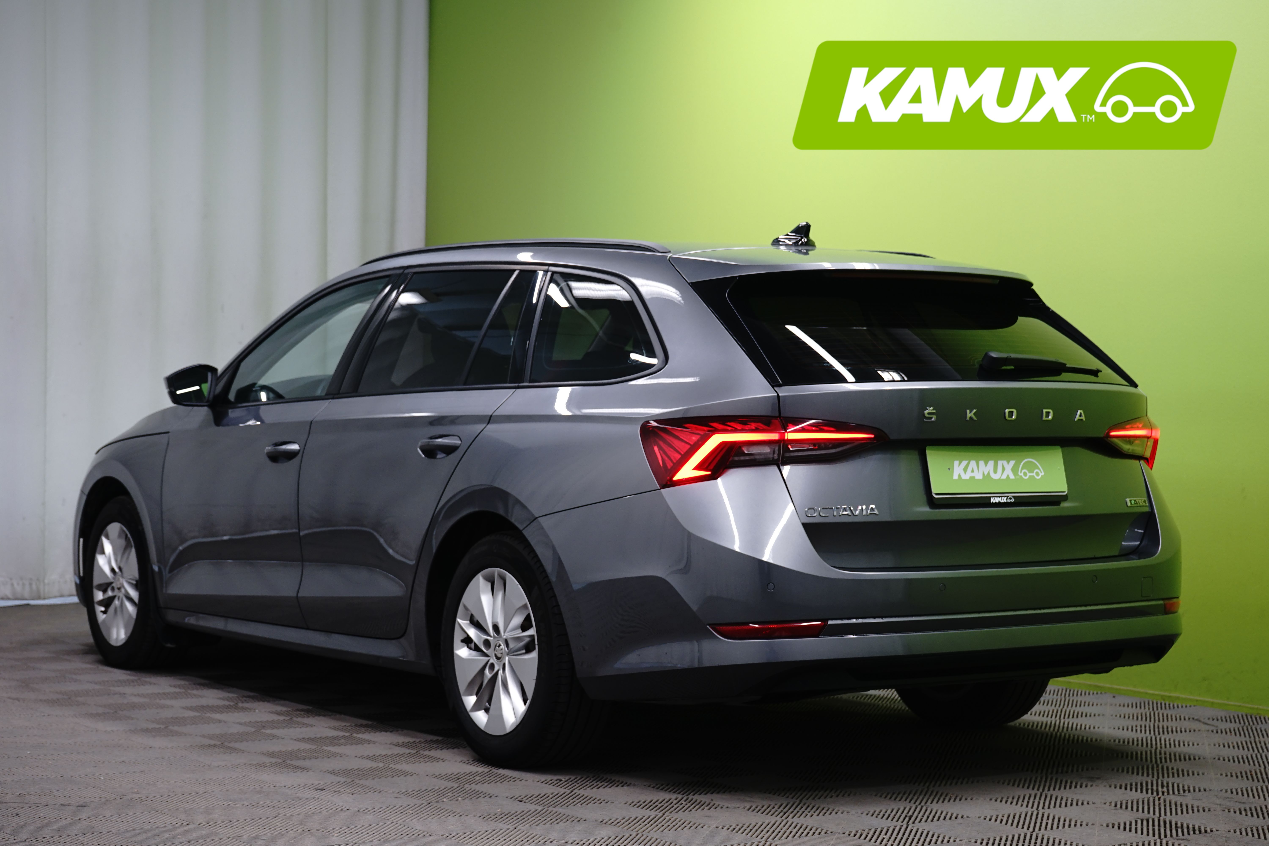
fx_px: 2362
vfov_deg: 20.3
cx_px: 634
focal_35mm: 67
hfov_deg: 30.1
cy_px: 423
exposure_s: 1/6
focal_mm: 67
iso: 400
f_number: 8
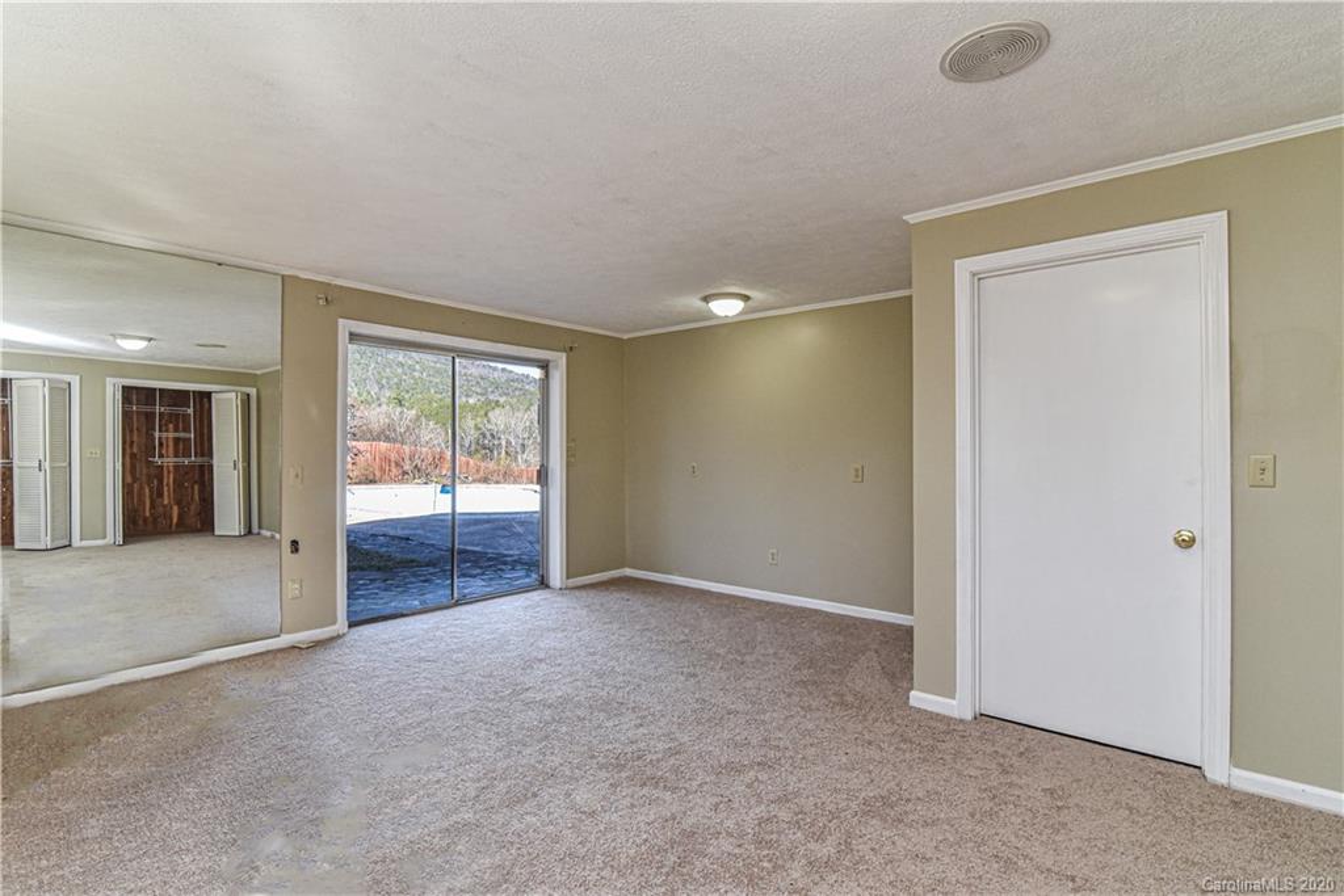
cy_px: 448
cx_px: 672
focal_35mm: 16
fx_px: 597
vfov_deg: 73.8
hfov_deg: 96.7
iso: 1250
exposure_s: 1/200
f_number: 9
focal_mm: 16
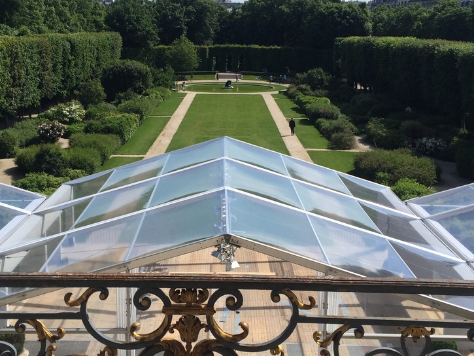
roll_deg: -0.7
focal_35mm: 48
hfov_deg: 39.6
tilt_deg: -10.7
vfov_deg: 30.2
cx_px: 218
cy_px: 155
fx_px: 657
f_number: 2.2
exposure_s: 1/2326
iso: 32
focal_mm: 4.15
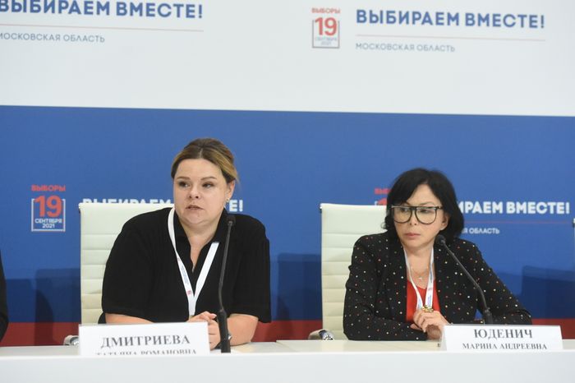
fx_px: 1373
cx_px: 288
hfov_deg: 23.7
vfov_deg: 15.9
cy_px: 192
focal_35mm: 86
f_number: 4
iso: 12800
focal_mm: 86
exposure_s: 1/500
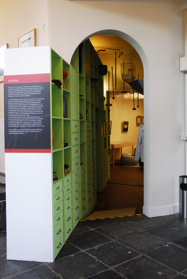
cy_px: 140
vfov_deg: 53.1
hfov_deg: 37.0
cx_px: 94
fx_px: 280
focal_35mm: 36
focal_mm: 24
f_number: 10
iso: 400
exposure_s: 1/3
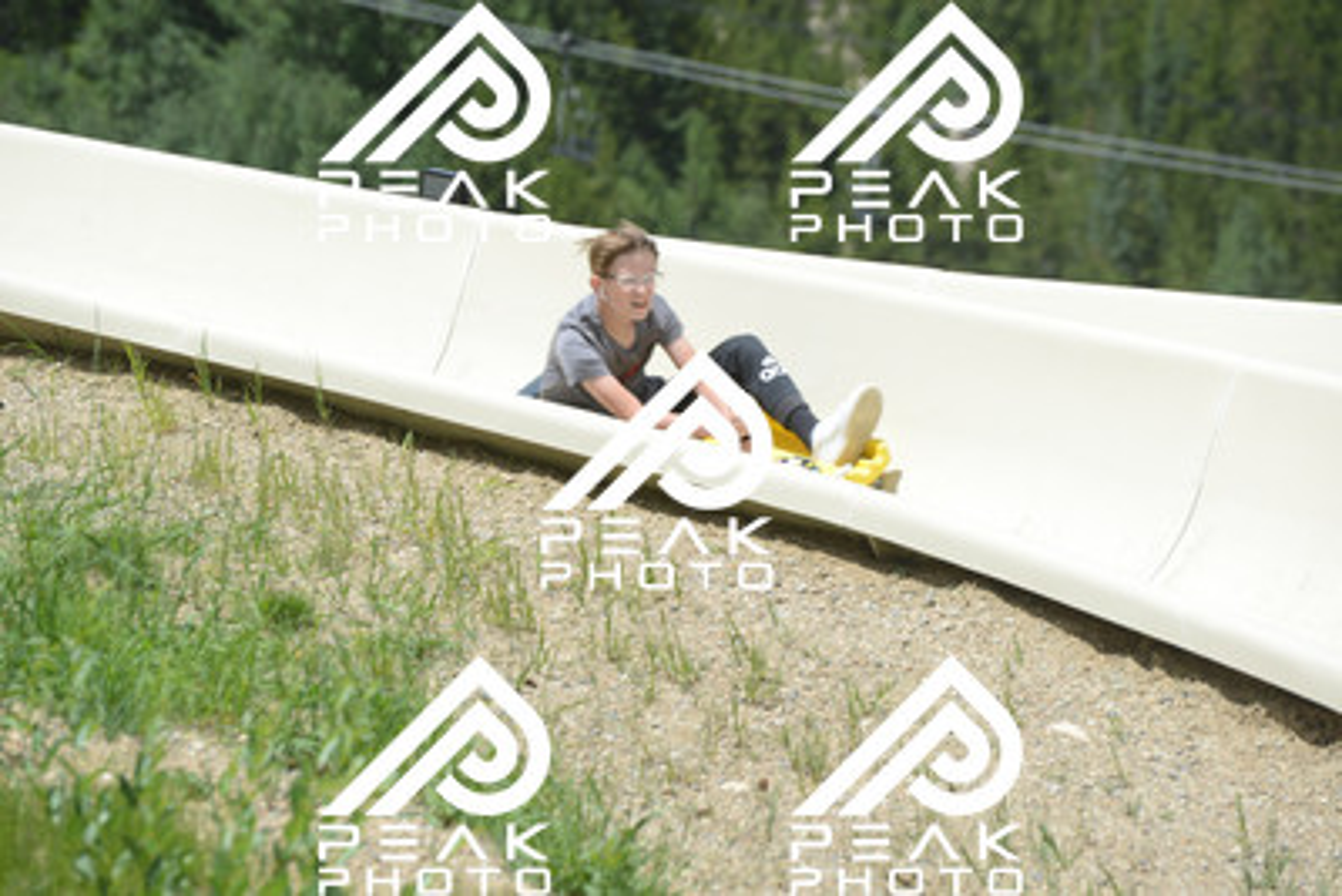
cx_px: 671
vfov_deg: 7.0
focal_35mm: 195
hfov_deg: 10.5
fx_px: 7271
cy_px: 448
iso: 200
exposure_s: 1/640
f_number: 6.3
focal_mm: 195
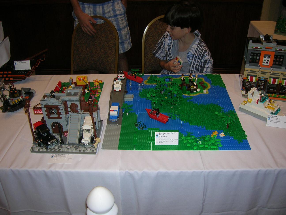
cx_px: 143
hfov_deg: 54.0
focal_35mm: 34
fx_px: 281
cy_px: 108
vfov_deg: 41.8
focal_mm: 5.7
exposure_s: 1/60.1
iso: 50
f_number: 2.9
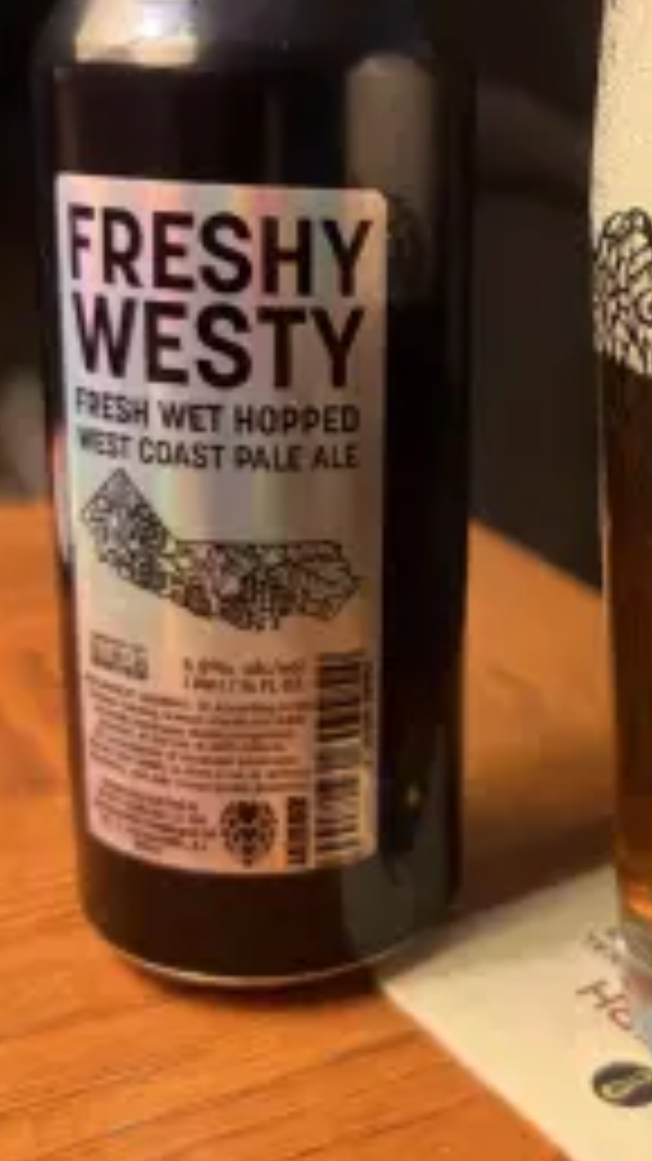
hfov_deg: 26.3
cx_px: 567
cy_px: 544
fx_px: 1353
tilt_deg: -15.7
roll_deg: -3.0
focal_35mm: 44
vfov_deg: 46.4
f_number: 1.6
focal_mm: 5.96
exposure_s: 1/60
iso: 200
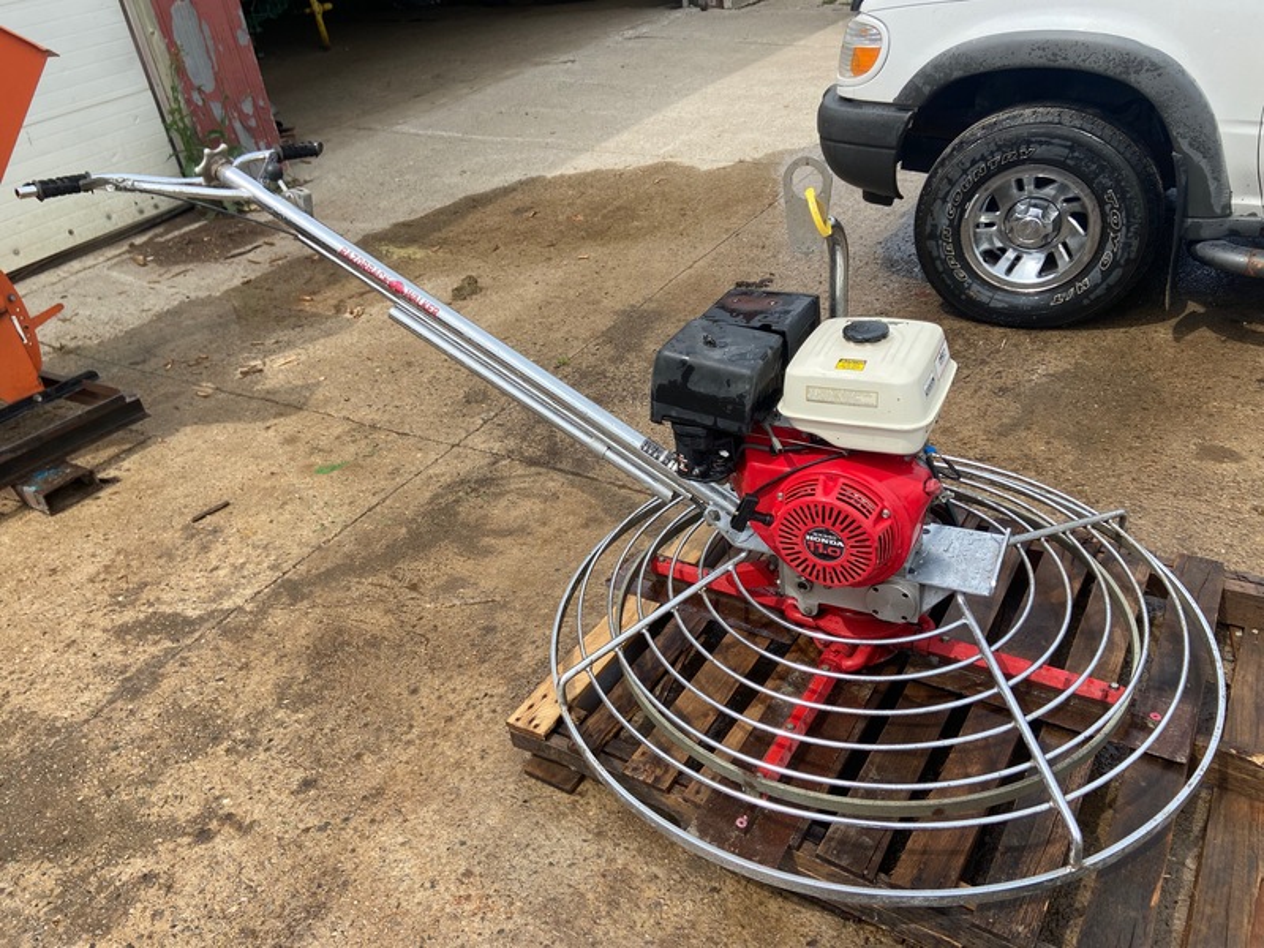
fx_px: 949
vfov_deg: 53.1
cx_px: 632
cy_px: 474
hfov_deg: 67.3
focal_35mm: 26
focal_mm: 4.25
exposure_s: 1/1754
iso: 32
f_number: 1.8
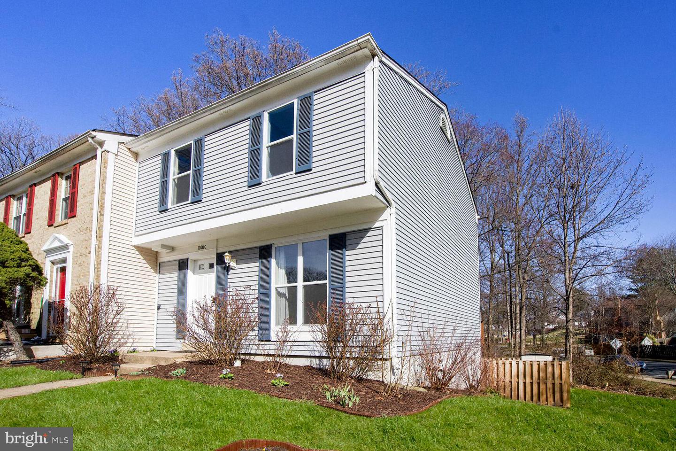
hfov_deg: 96.7
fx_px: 300
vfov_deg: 73.7
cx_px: 338
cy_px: 226
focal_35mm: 16
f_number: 8
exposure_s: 1/4000
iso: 800
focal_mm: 16
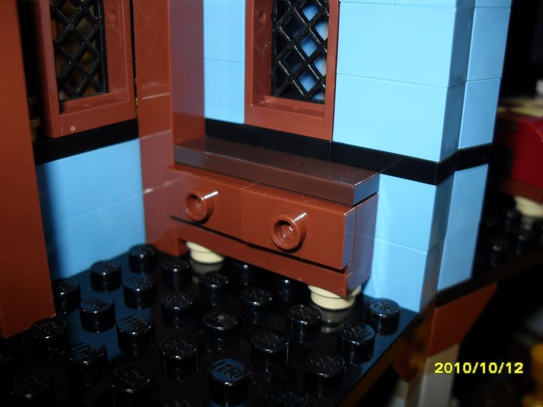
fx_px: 549
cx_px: 272
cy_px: 204
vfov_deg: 40.7
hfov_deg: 52.6
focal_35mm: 35
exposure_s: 1
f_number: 8.9
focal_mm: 6.2
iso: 100
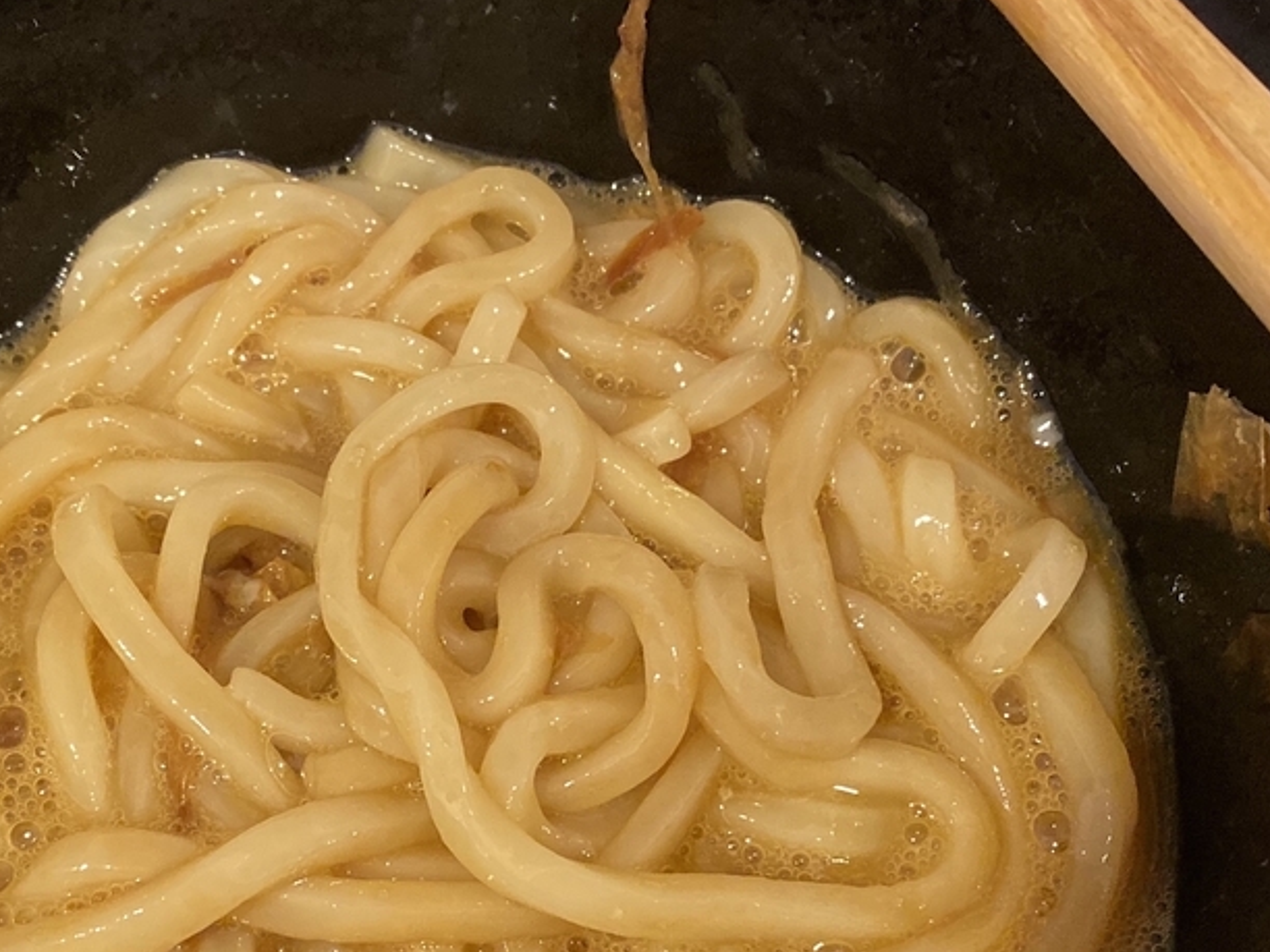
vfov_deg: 28.3
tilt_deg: -62.7
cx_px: 440
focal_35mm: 51
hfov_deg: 37.2
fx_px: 1871
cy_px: 678
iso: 640
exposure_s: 1/33
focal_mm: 4.25
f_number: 1.8
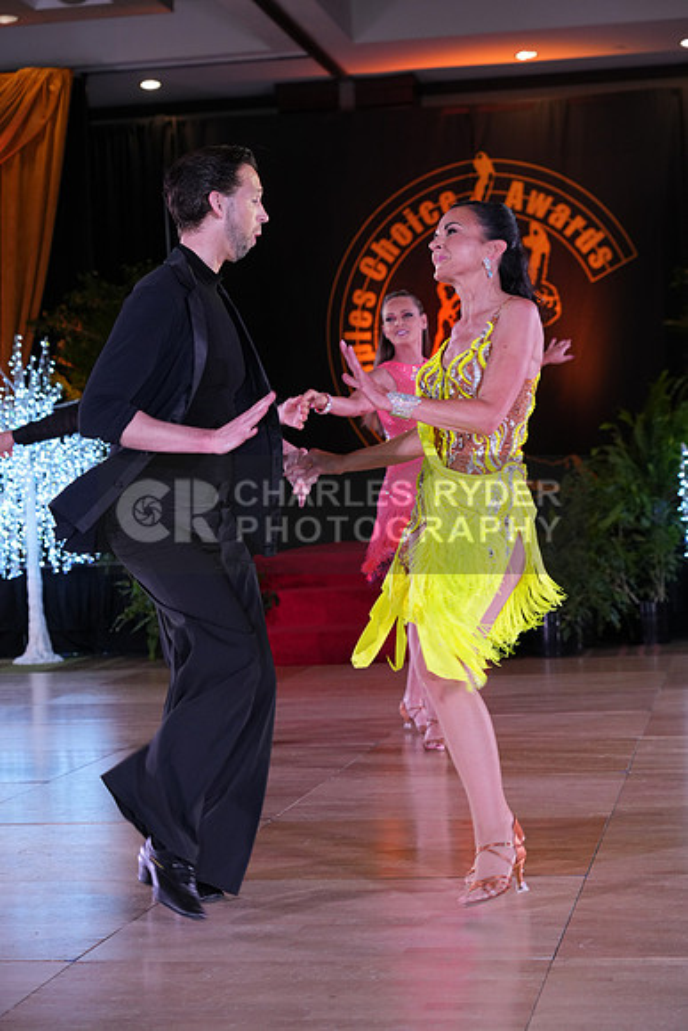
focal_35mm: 76
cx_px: 344
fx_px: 2177
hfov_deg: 18.0
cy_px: 516
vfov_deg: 26.6
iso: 1250
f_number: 5
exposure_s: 1/200
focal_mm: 76
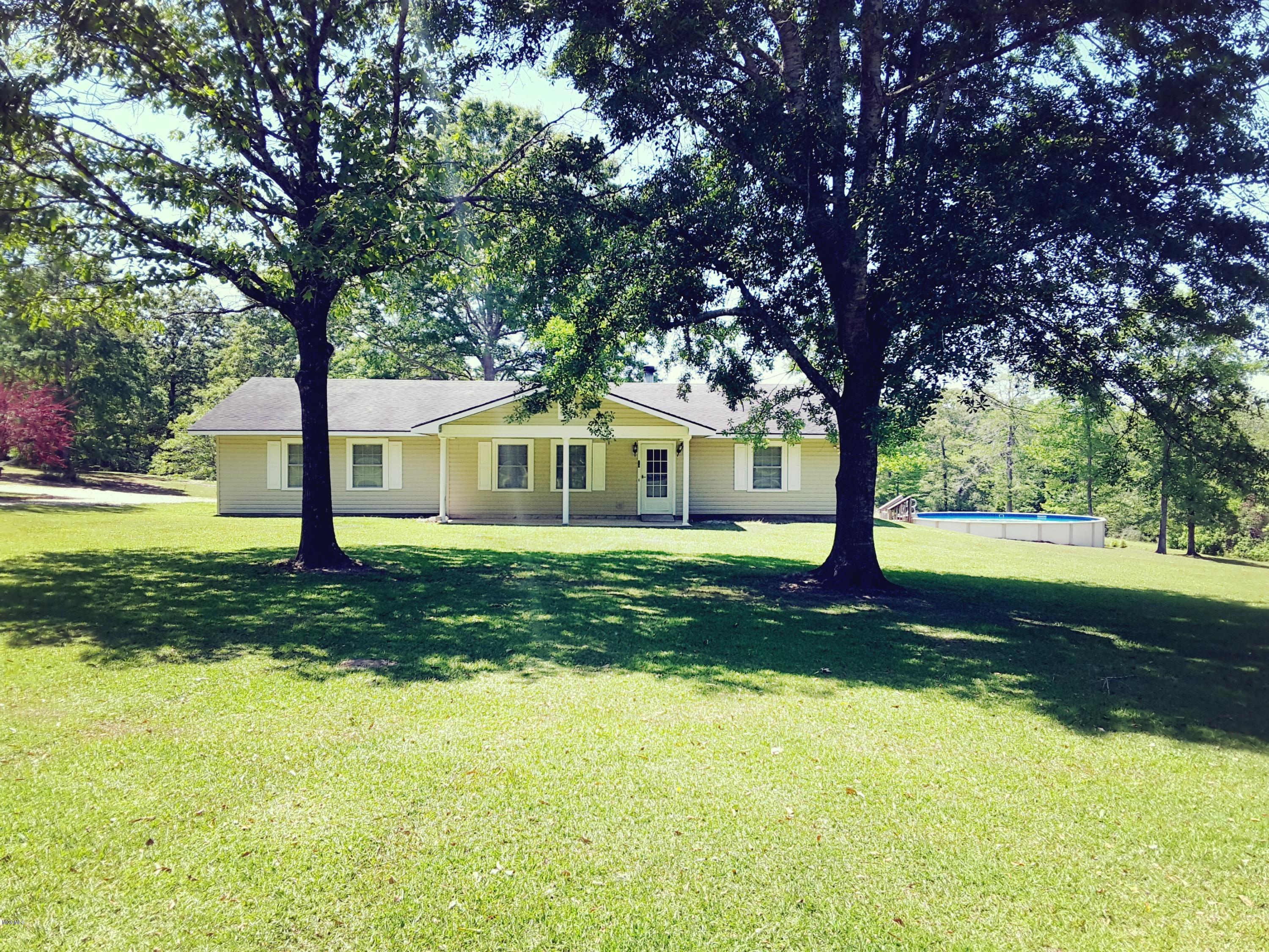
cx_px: 634
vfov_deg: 45.4
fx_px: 1136
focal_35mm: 31
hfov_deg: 58.4
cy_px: 476
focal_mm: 2.9
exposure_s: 1/458
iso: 40
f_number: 1.9
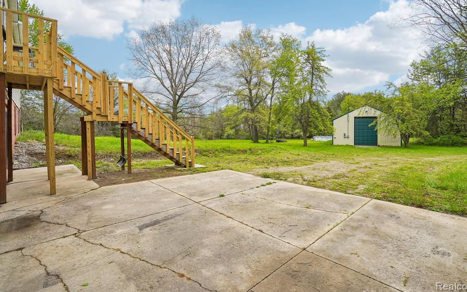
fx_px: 216
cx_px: 241
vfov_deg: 67.9
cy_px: 132
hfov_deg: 94.3
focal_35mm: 17
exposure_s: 1/125
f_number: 8
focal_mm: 16
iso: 400
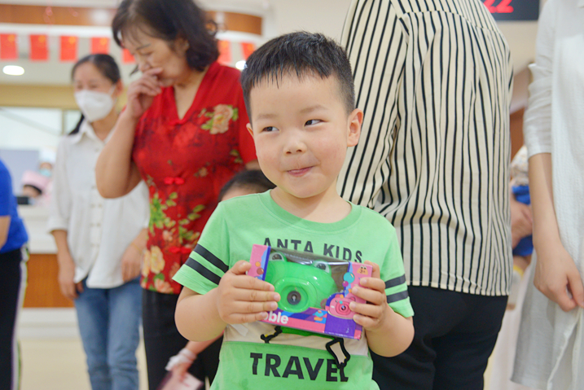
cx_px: 294
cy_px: 208
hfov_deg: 34.5
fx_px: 941
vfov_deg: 23.4
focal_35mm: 58
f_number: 4
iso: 800
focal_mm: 52
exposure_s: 1/40
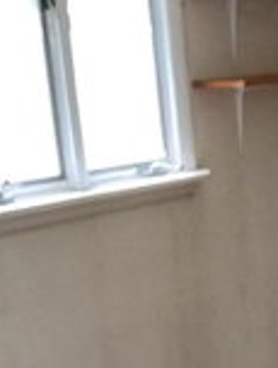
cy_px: 562
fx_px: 1288
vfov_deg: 15.0
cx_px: 445
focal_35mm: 121
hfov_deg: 11.7
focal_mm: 5.56
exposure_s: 1/60
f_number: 1.8
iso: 1000
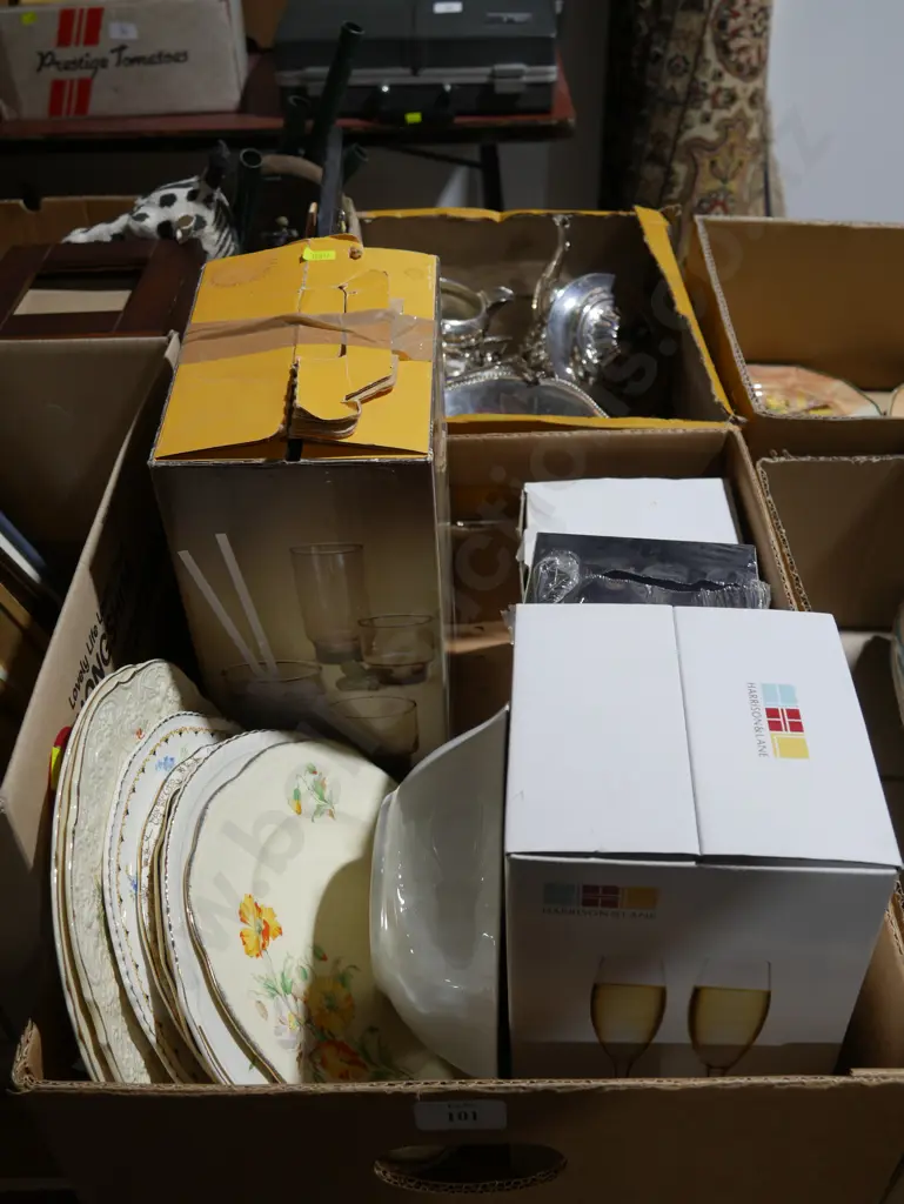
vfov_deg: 53.9
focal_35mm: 34
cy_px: 602
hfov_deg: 41.8
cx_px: 452
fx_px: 1183
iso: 200
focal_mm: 17
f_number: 4
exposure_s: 1/60
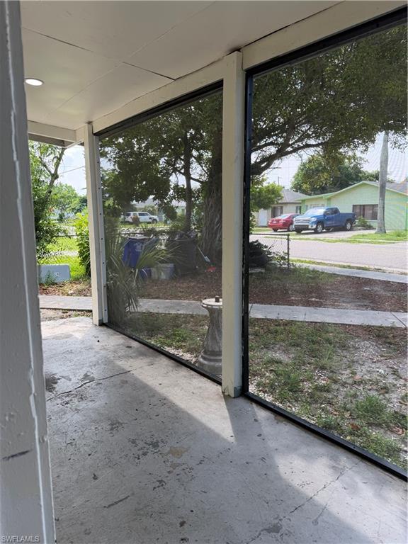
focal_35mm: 24
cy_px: 272
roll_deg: -0.4
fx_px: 377
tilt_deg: -7.9
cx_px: 204
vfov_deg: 71.6
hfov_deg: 56.8
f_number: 1.78
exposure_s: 1/728
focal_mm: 6.76
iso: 100
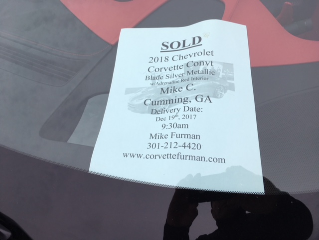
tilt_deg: -44.5
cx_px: 160
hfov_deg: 61.7
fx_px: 267
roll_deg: +4.0
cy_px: 120
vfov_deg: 48.2
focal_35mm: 29
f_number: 2.2
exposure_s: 1/403
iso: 25
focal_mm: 4.15
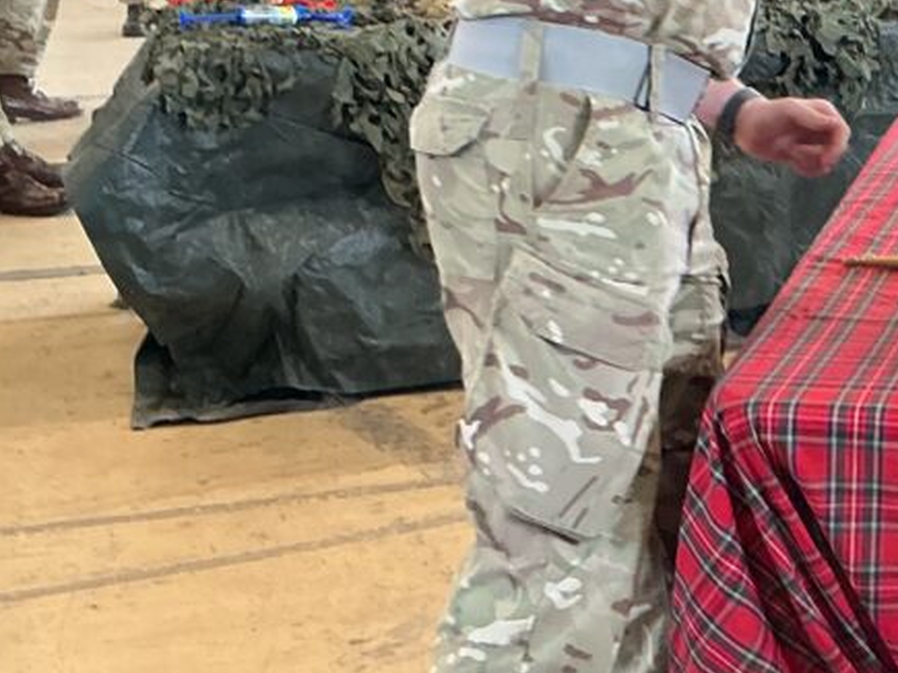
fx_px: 2179
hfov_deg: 21.1
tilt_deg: -12.8
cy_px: 162
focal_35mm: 84
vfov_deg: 17.5
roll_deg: -2.5
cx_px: 1183
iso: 64
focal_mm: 3
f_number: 1.8
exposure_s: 1/60
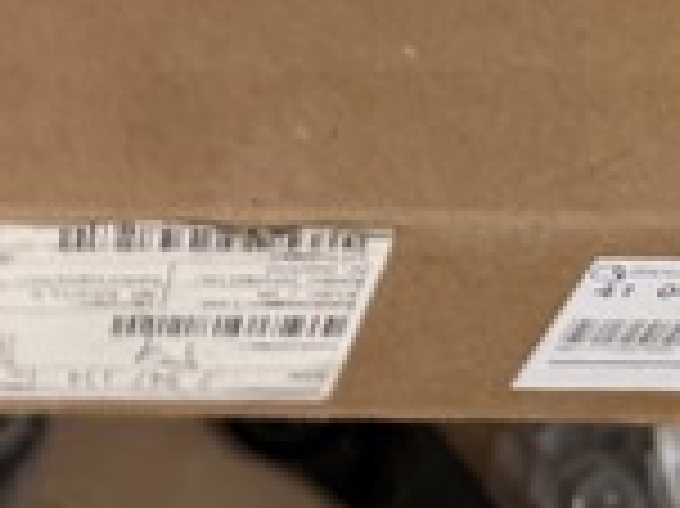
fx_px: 2002
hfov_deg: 16.1
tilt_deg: -66.7
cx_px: -563
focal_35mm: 102
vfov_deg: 12.5
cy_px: -557
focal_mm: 6.76
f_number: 1.78
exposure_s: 1/50
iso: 160
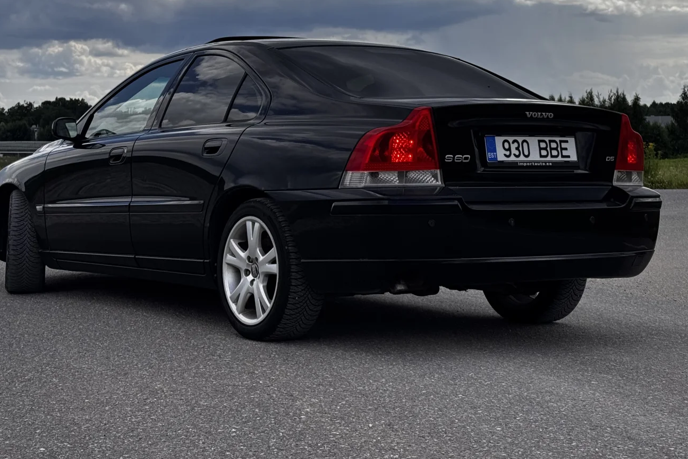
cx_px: 334
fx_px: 1414
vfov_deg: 18.3
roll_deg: +1.0
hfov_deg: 27.3
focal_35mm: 74
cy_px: 93
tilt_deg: +1.7
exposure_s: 1/3425
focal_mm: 6.76
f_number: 1.78
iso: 64
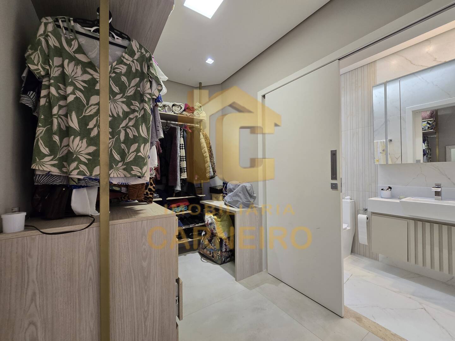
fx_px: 171
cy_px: 170
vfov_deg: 89.9
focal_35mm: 13
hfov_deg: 106.2
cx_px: 228
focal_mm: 2.2
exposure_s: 1/60
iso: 100
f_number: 2.2
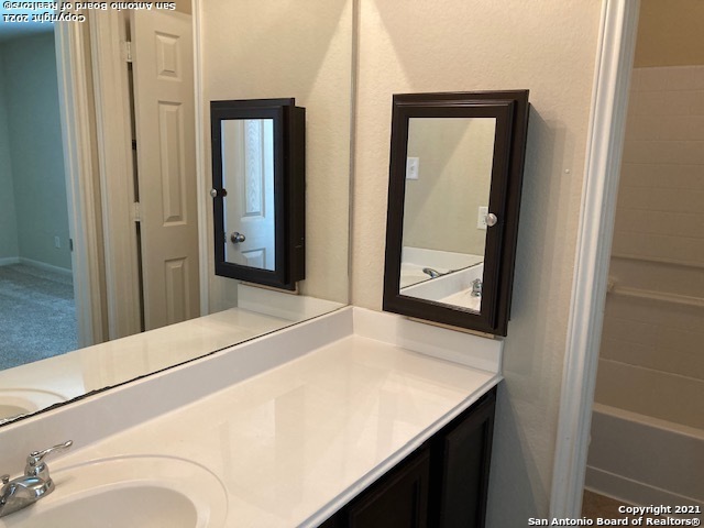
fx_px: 569
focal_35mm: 28
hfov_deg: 63.4
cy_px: 264
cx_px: 352
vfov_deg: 49.7
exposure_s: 1/60
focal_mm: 3.99
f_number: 1.8
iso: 160
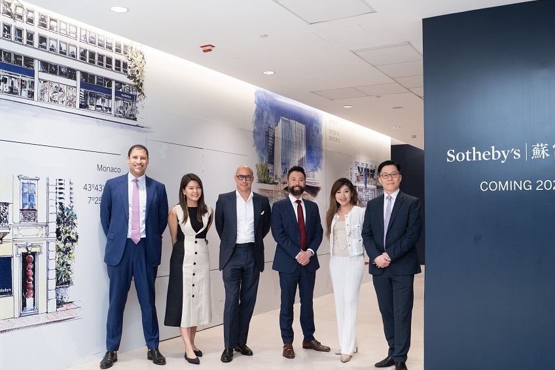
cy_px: 204
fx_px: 509
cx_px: 307
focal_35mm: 33
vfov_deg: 39.9
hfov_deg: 57.1
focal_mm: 28
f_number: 5
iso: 1600
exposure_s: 1/100
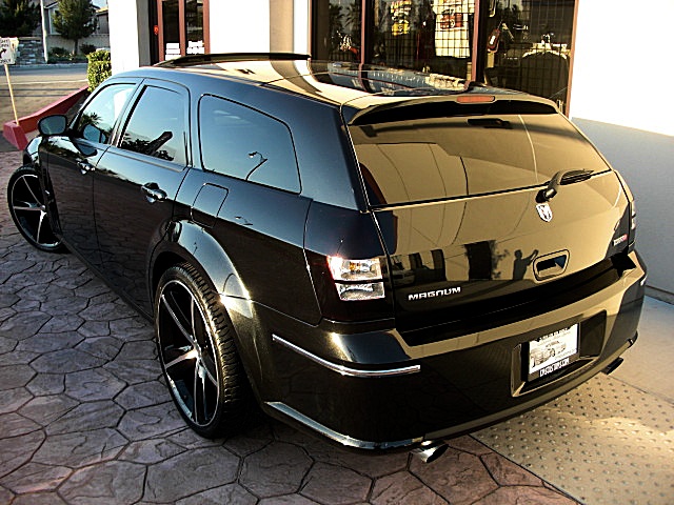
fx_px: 701
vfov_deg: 39.7
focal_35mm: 36
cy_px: 252
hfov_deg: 51.4
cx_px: 337
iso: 50
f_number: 2.8
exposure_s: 1/125
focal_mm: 6.3
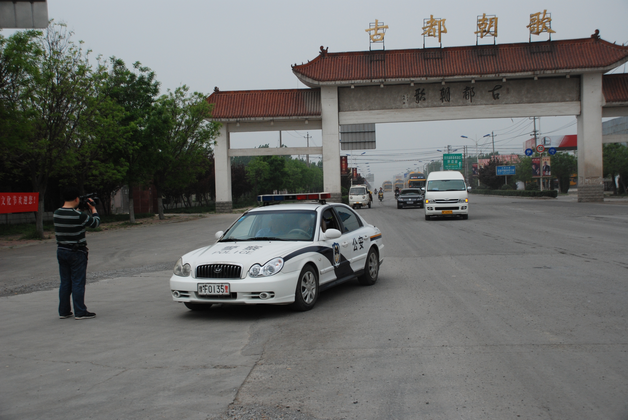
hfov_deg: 42.3
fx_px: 812
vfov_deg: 29.0
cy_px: 210
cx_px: 314
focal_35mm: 46
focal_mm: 31
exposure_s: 1/1250
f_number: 7.1
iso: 320
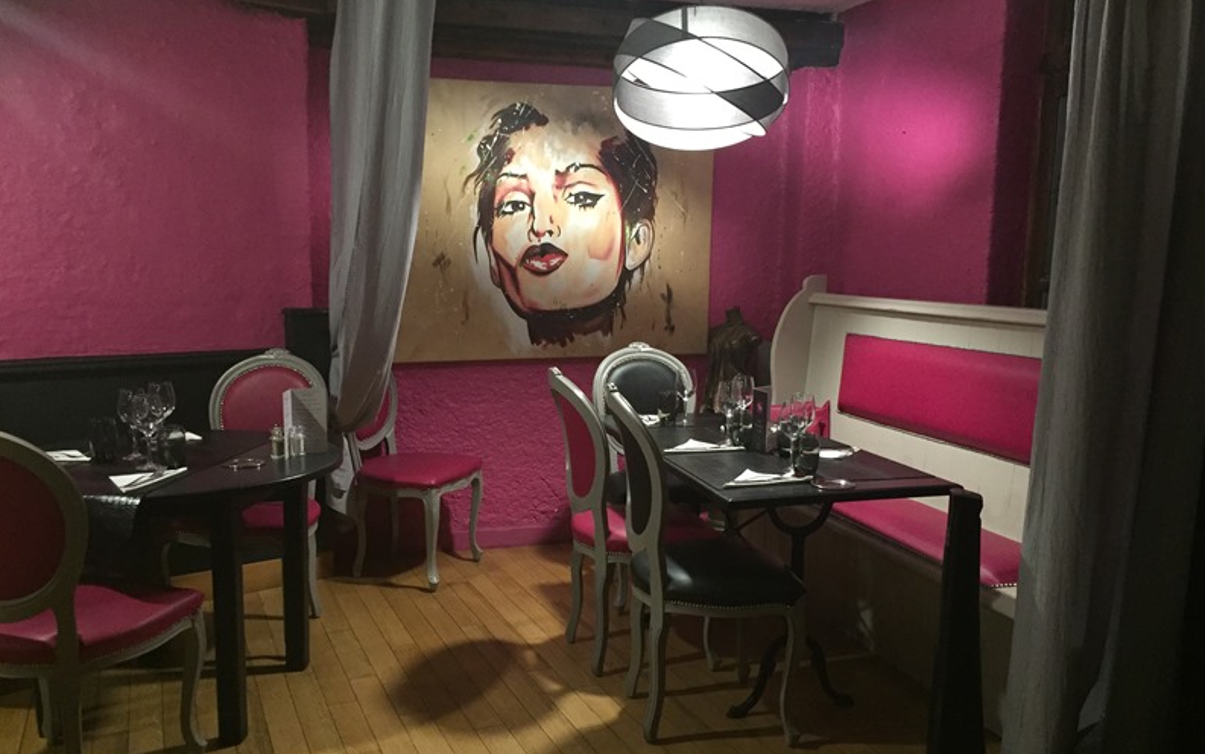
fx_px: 1018
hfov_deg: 61.2
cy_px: 423
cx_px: 600
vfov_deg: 40.6
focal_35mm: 31
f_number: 2.2
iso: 250
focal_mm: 4.15
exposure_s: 1/25
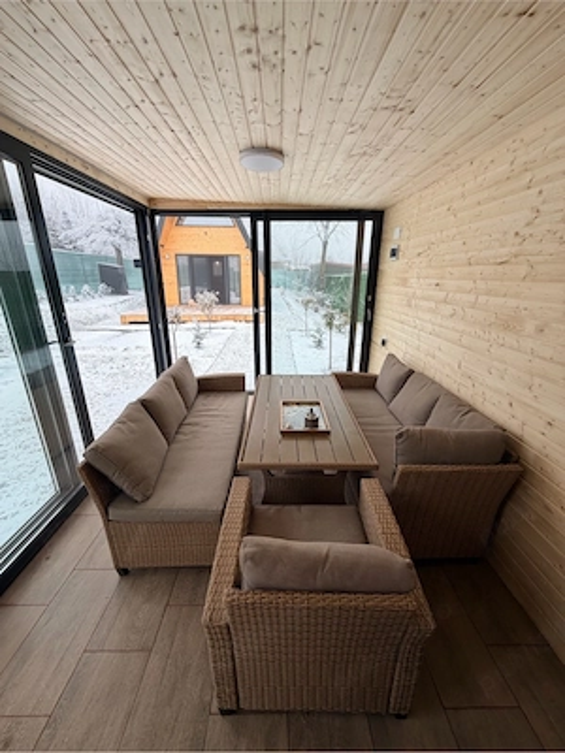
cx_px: 282
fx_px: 305
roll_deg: +0.9
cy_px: 376
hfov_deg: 85.7
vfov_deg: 102.1
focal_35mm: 14
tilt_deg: -18.3
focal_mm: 2.22
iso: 50
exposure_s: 1/333
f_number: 2.2
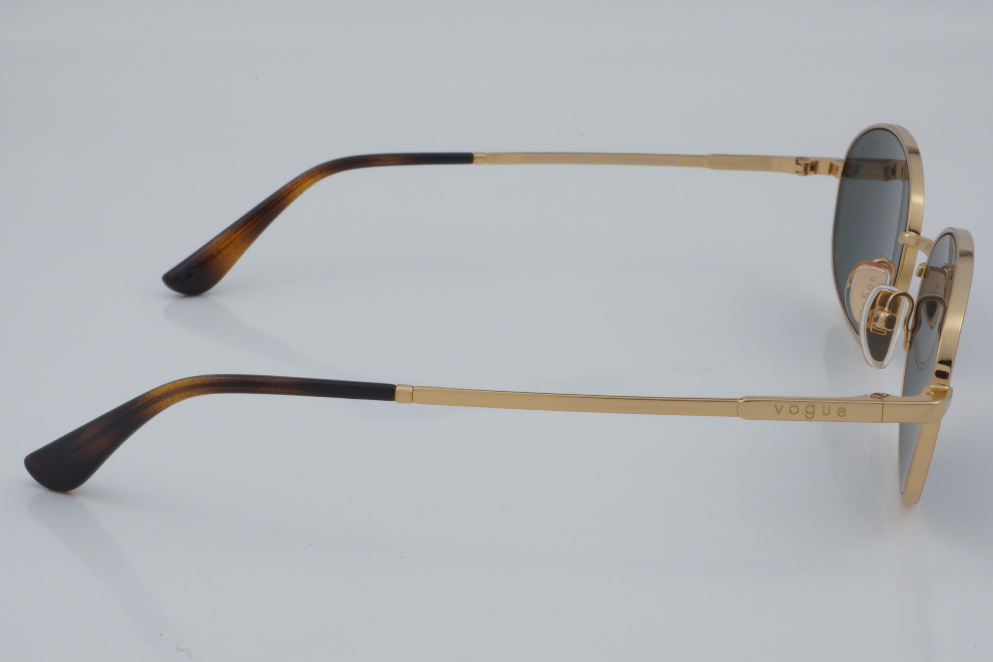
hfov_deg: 27.0
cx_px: 496
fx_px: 2069
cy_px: 331
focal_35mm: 75
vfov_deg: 18.2
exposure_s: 1/4
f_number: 32
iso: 100
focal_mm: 50
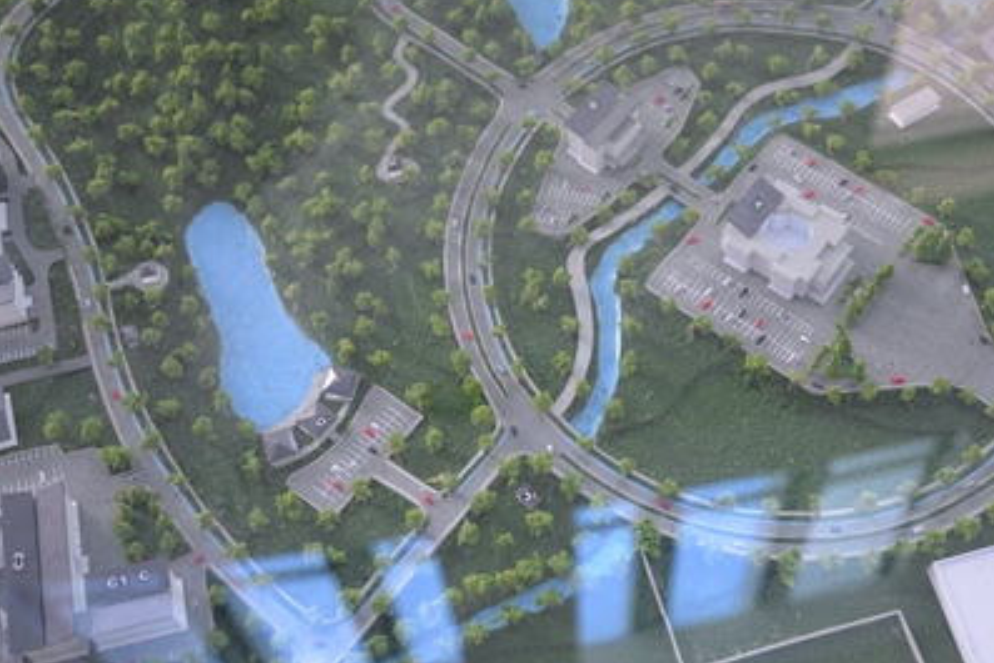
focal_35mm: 50
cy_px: 359
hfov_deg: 39.4
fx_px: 1381
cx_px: 593
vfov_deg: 27.0
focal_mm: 31
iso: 2200
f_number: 4.5
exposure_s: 1/200
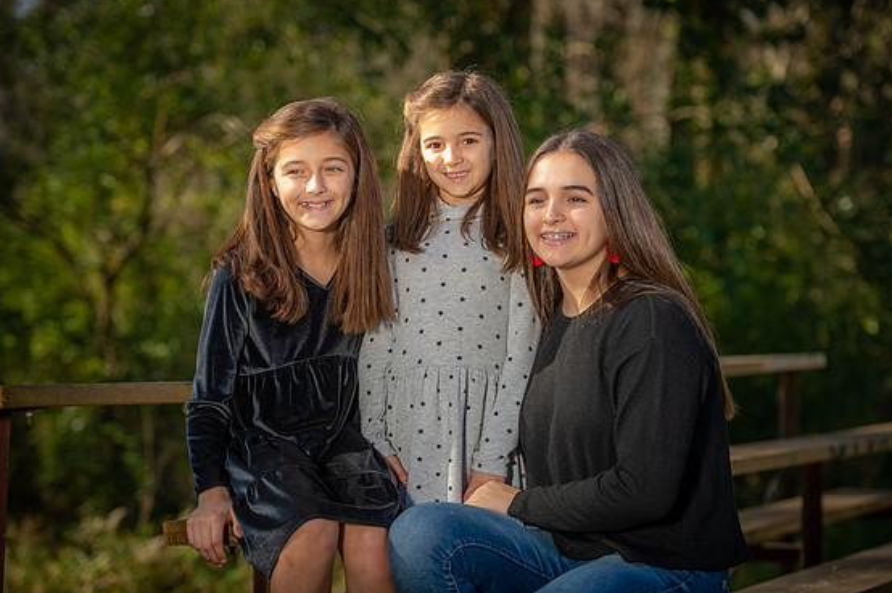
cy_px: 303
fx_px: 2722
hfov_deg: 18.6
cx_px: 454
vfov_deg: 12.4
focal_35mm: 110
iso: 50
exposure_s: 1/250
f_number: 3.5
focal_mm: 105
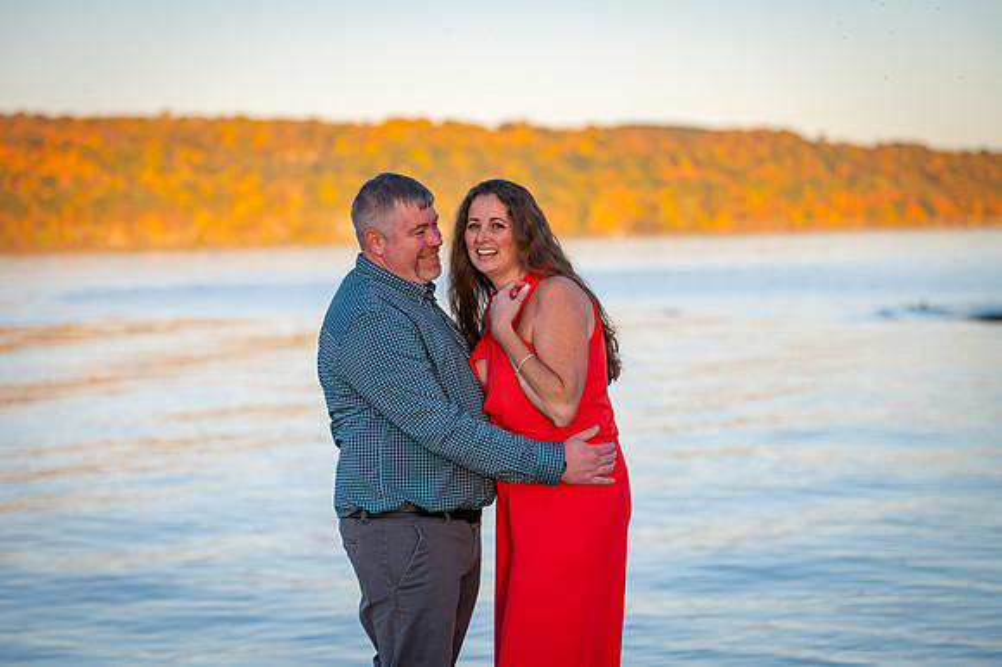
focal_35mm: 95
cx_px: 501
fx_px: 2643
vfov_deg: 14.4
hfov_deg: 21.5
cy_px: 334
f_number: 2.8
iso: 640
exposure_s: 1/6400
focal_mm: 95
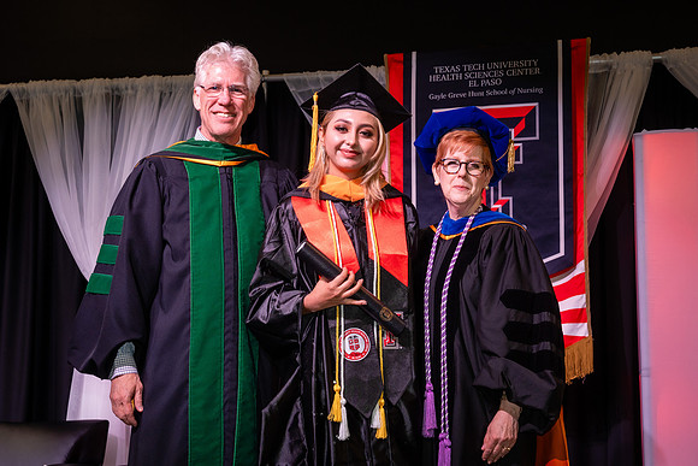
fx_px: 1284
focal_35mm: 66
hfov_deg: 30.4
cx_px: 323
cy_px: 228
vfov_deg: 20.6
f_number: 5.6
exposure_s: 1/160
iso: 1250
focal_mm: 54
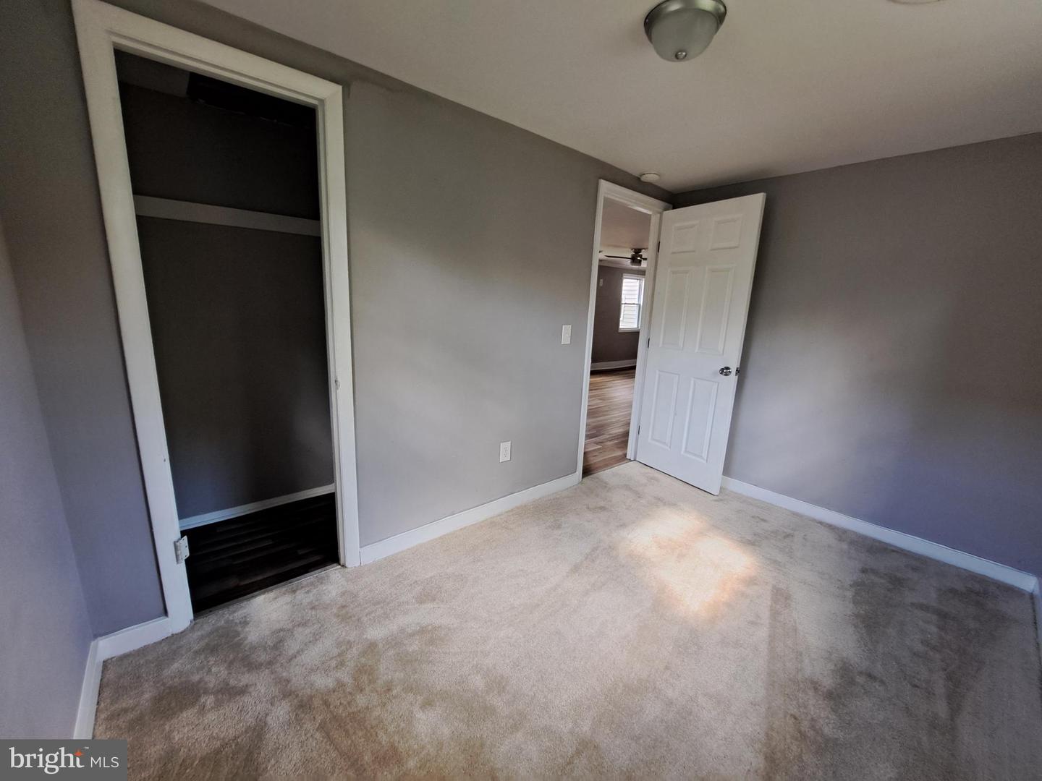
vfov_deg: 89.9
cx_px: 521
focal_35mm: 13
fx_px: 391
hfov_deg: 106.2
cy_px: 390
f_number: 2.2
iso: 125
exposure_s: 1/40
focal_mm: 1.74
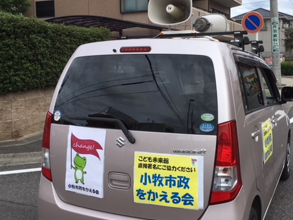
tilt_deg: -3.2
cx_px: 179
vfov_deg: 34.9
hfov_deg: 45.5
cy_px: 78
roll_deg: +1.2
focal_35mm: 41
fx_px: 347
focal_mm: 4.15
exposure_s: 1/905
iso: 25
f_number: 2.2
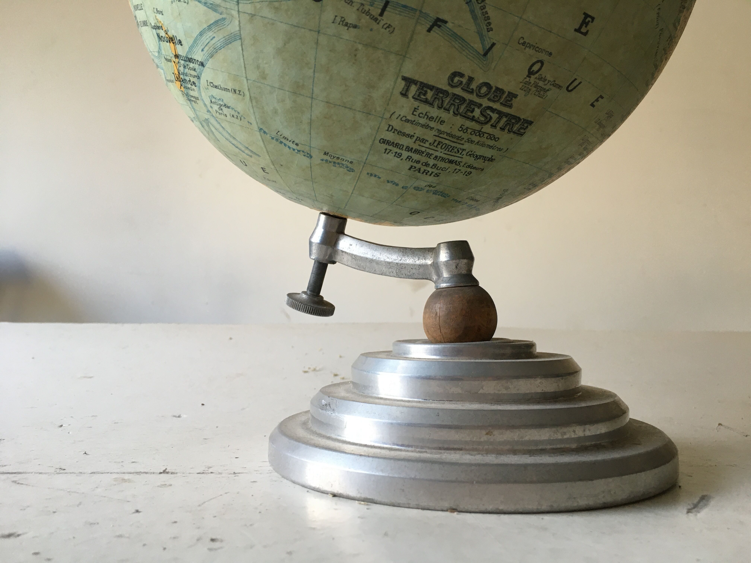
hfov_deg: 61.7
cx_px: 376
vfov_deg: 48.2
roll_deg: -1.1
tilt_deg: +4.5
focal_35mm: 29
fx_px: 629
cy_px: 282
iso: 100
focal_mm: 4.15
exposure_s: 1/33
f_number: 2.2
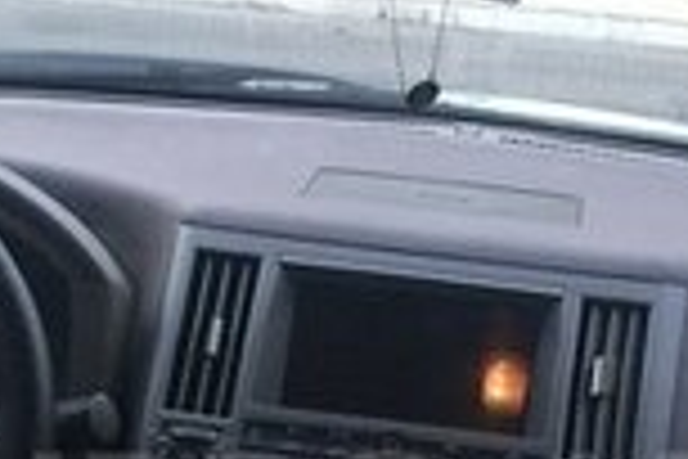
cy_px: 520
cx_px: 297
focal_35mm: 130
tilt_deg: -17.2
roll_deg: -5.6
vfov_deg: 10.4
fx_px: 2484
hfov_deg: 15.8
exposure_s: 1/33
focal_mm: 4.15
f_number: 2.2
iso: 160
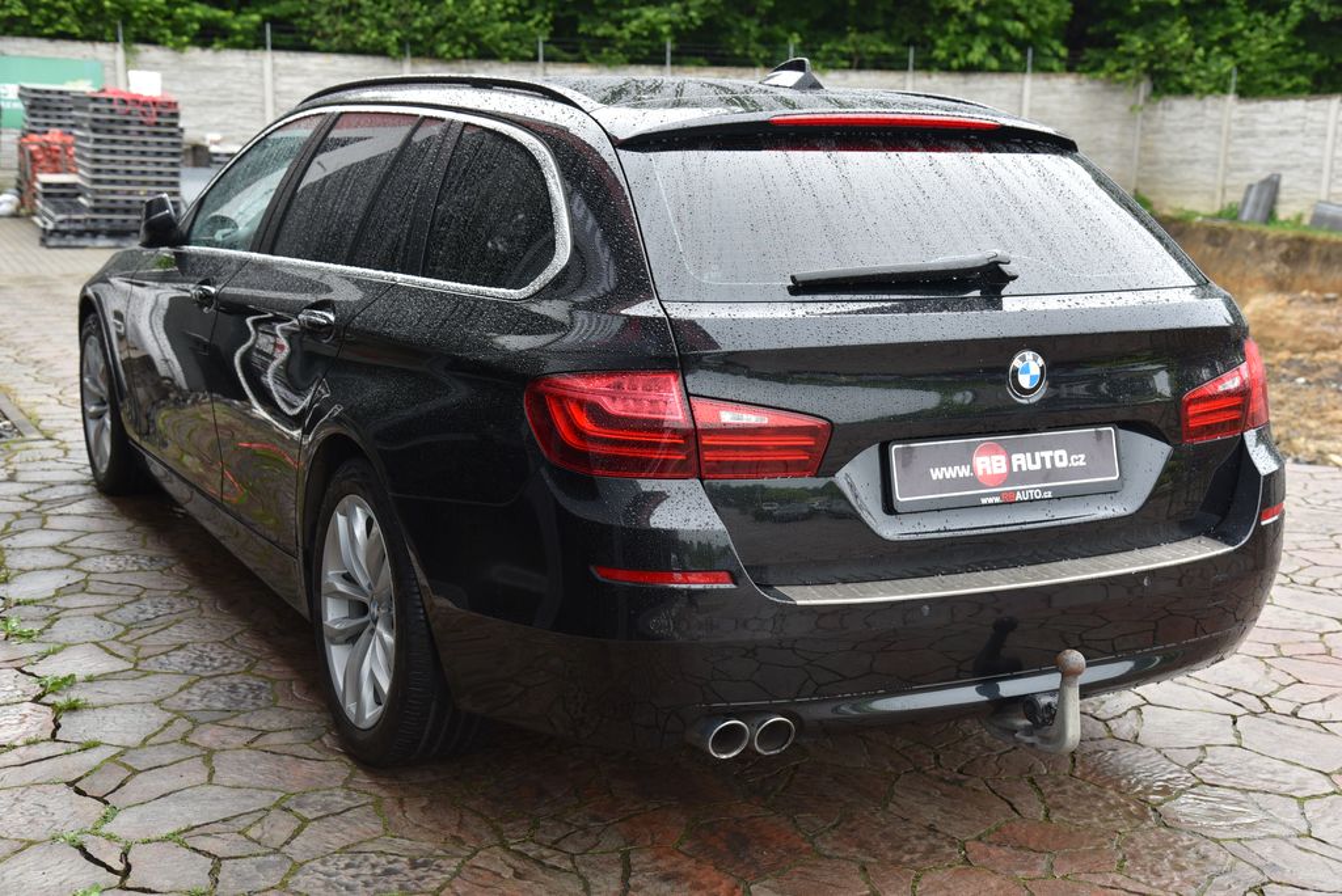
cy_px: 448
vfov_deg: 29.3
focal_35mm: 46
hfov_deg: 42.7
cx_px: 671
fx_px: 1716
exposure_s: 1/80
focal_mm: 46
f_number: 4.5
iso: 500
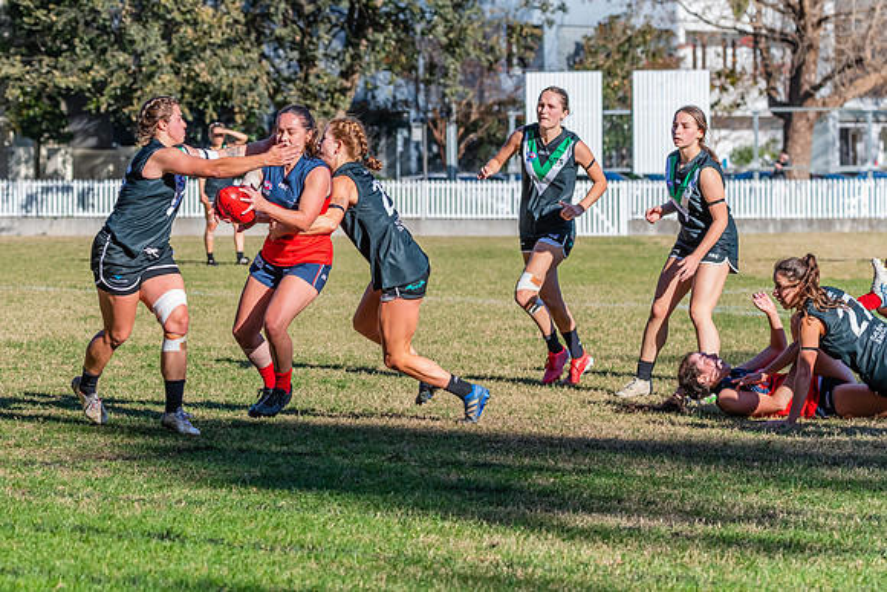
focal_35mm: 176
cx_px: 369
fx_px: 4343
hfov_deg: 11.7
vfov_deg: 7.8
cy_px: 305
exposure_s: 1/1600
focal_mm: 150
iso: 800
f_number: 9
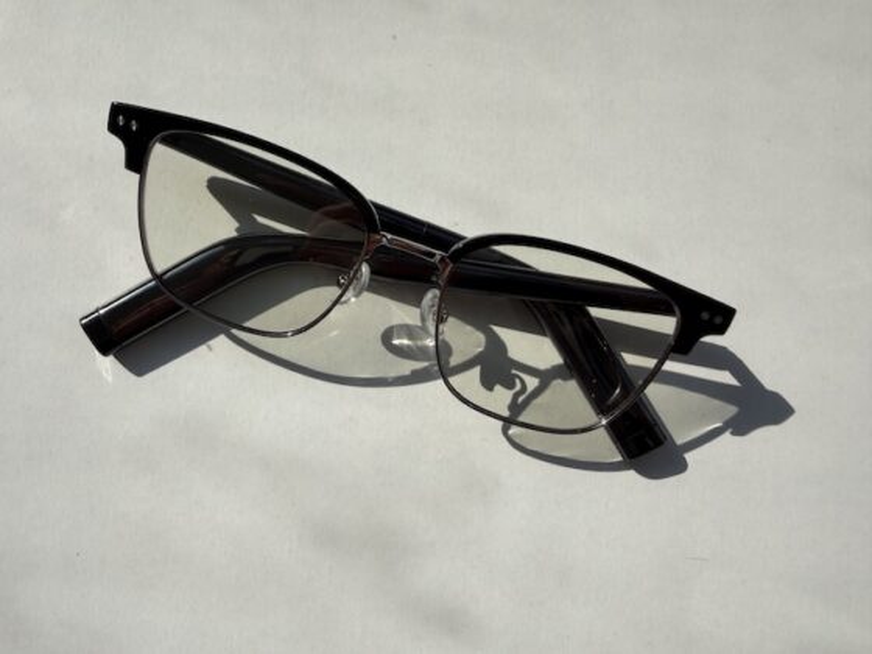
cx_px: 436
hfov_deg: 69.4
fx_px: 630
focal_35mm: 25
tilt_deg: -86.9
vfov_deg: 54.9
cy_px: 327
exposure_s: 1/1116
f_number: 2.2
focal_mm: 2.22
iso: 20
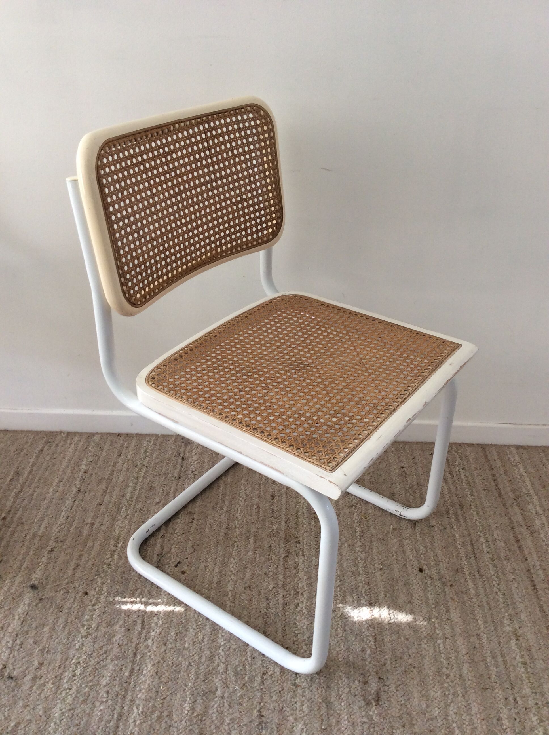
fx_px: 678
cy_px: 368
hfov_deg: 44.1
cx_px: 274
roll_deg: +0.5
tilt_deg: -32.1
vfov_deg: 56.9
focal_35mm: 32
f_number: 2.4
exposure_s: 1/25
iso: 50
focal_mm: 3.3
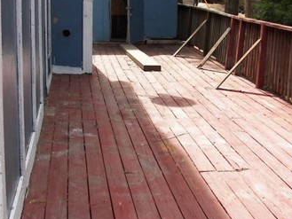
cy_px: 104
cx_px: 111
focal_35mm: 70
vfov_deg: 21.0
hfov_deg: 27.7
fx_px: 591
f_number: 2.8
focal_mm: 6
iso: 50
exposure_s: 1/200
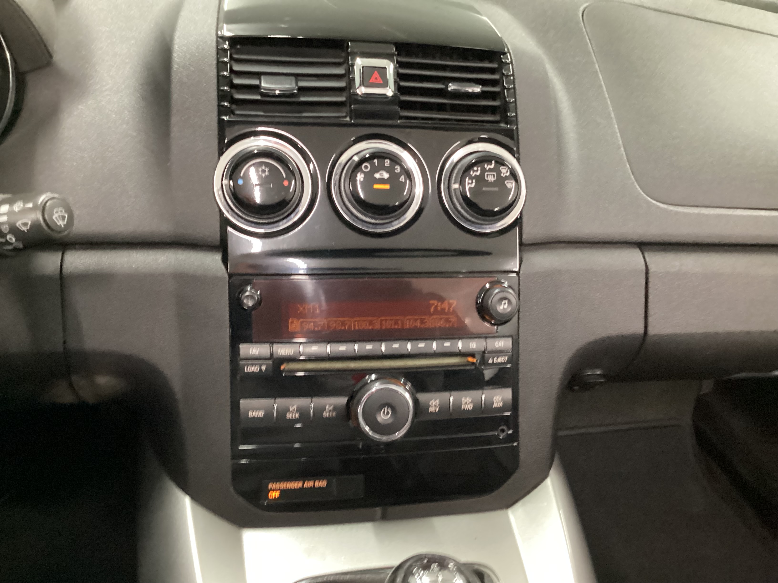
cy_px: 292
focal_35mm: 31
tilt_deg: -31.0
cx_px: 389
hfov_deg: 58.4
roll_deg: -6.1
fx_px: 697
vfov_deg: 45.4
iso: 640
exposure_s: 1/24
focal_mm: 3.3
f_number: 2.4
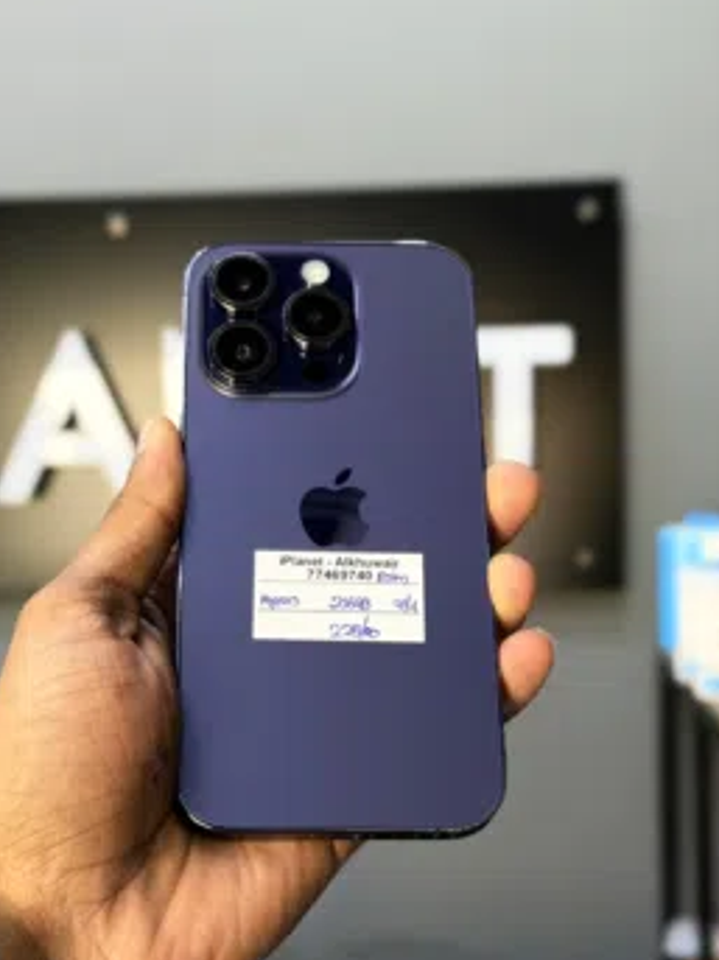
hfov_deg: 26.1
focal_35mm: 56
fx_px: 1552
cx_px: 319
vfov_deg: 34.4
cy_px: 487
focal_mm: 6.76
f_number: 1.78
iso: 64
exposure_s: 1/50
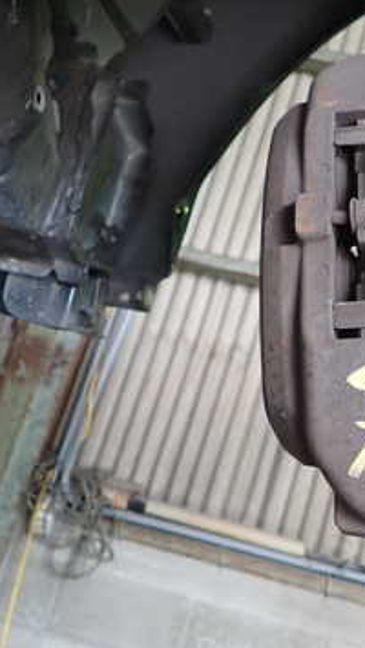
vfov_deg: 44.4
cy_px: 263
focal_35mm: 46
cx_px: 398
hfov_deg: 24.3
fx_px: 791
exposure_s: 1/60
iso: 200
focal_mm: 4.5
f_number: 2
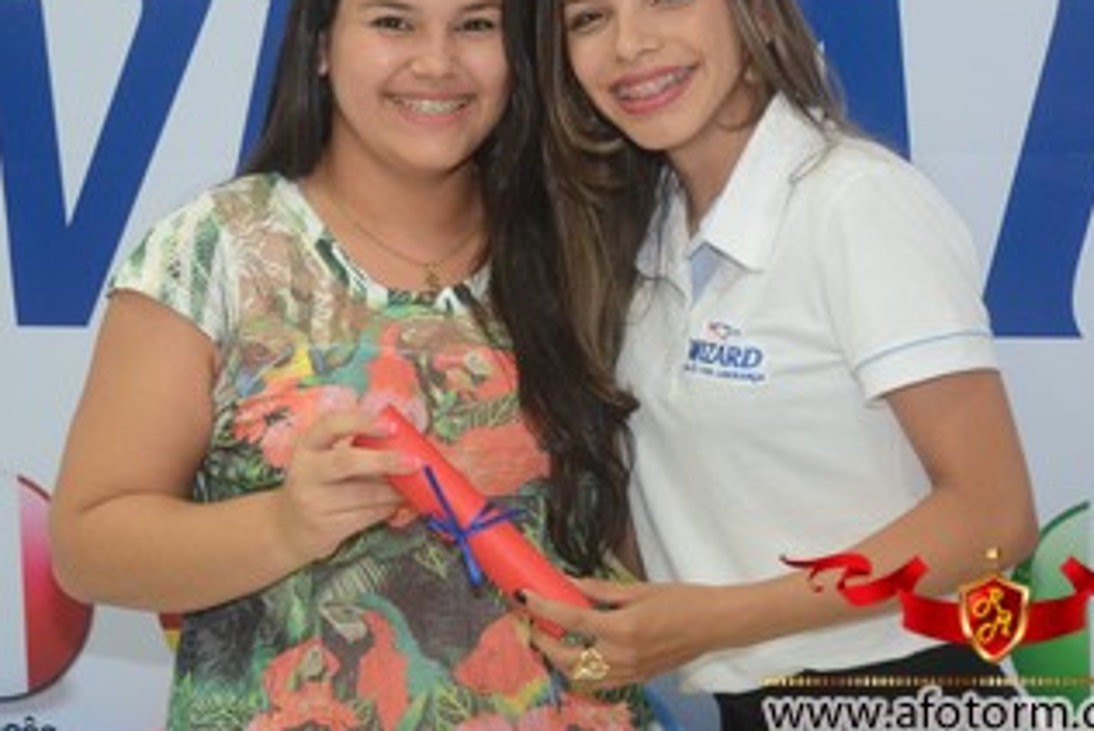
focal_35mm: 111
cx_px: 474
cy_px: 253
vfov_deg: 12.3
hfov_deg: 18.4
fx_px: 3375
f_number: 5
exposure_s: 1/80
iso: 1600
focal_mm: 52
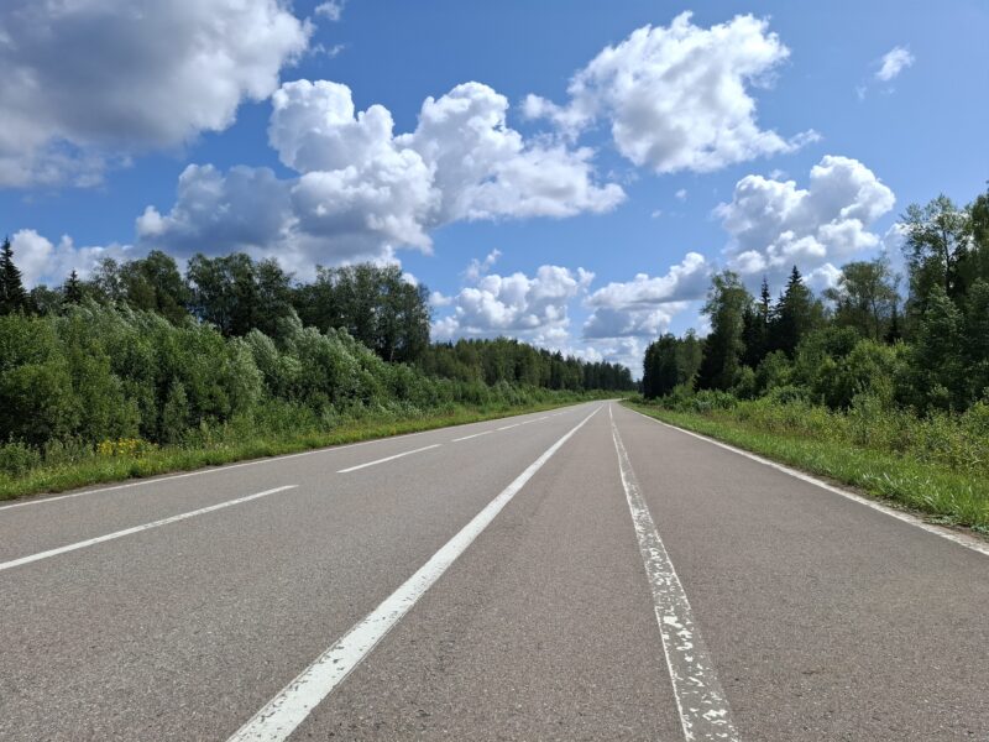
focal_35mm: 23
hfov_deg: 73.9
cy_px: 371
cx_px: 494
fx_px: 657
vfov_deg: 58.9
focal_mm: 5.54
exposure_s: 1/2941
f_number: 1.8
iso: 50
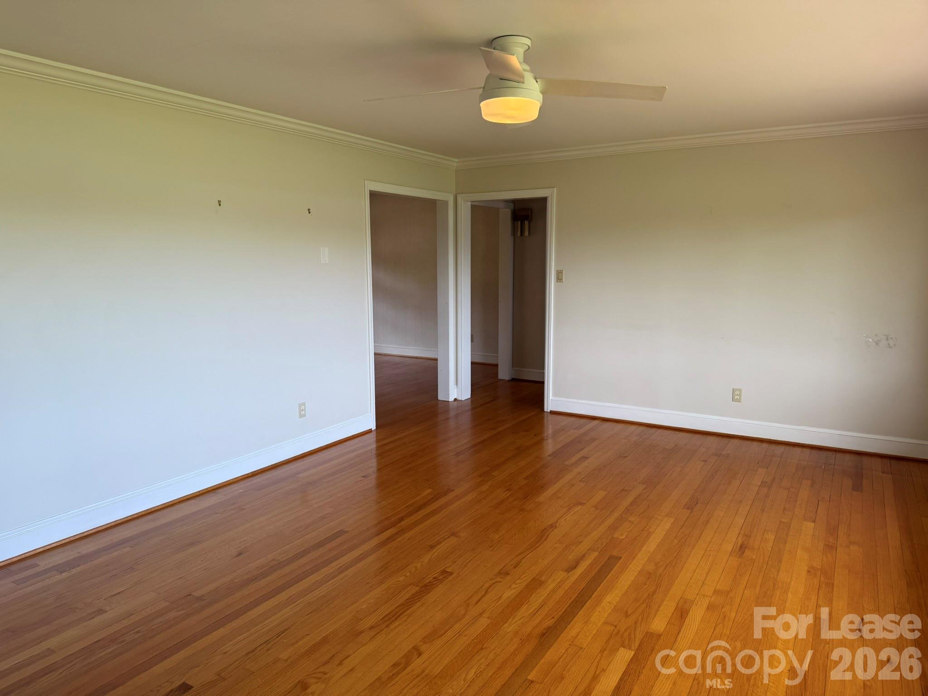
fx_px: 643
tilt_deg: -8.7
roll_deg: +0.7
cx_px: 464
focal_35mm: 24
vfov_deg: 56.8
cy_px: 348
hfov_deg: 71.6
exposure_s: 1/199
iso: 64
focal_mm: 6.76
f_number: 1.78
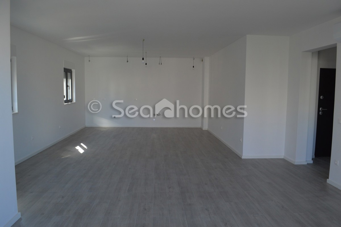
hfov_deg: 67.4
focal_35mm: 27
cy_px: 114
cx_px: 170
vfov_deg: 47.9
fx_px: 256
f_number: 5.6
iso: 400
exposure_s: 1/125
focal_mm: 18
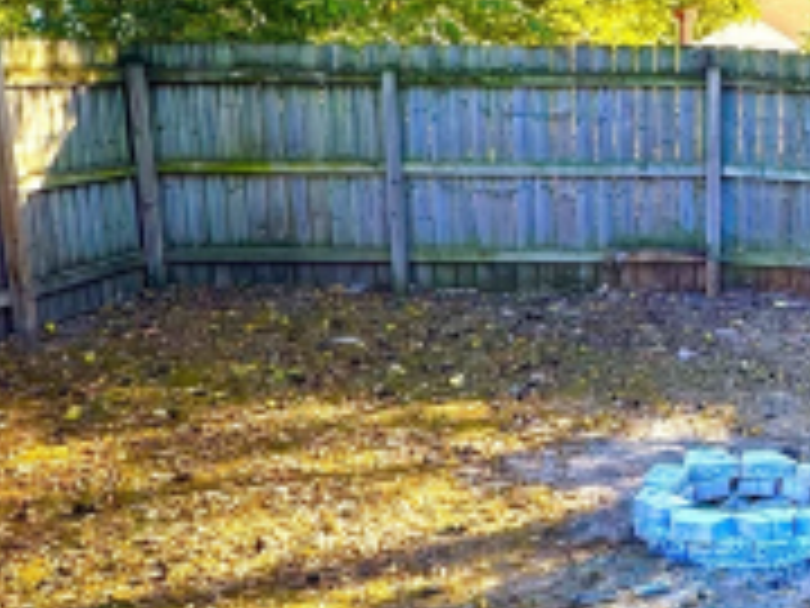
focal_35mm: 52
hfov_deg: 33.8
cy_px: 327
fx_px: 1217
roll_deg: -1.2
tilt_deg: -12.6
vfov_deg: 28.0
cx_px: 796
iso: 40
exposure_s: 1/126
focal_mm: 2.22
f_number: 2.2
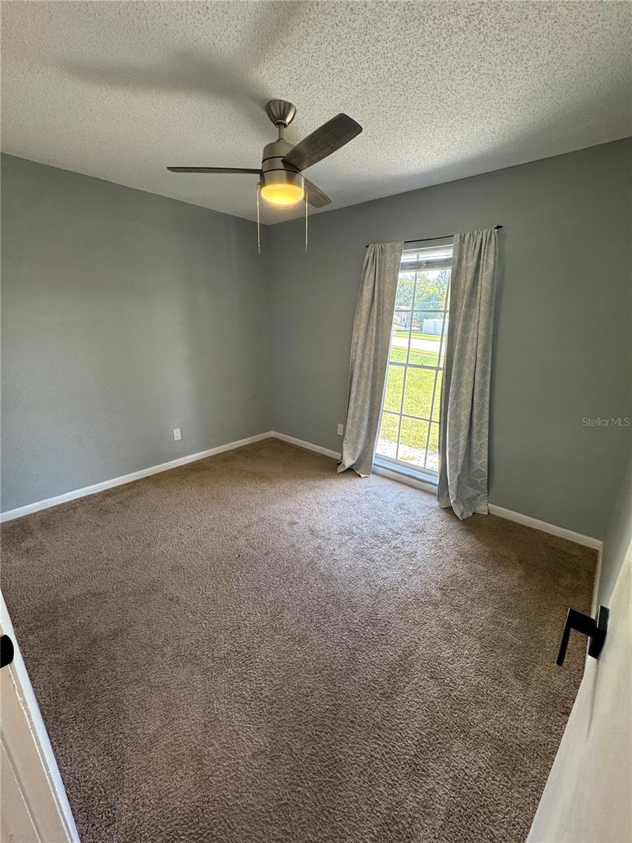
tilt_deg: -16.3
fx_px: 341
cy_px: 422
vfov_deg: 102.1
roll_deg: -1.1
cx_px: 316
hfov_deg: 85.7
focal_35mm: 14
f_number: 2.2
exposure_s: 1/120
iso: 160
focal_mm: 2.22
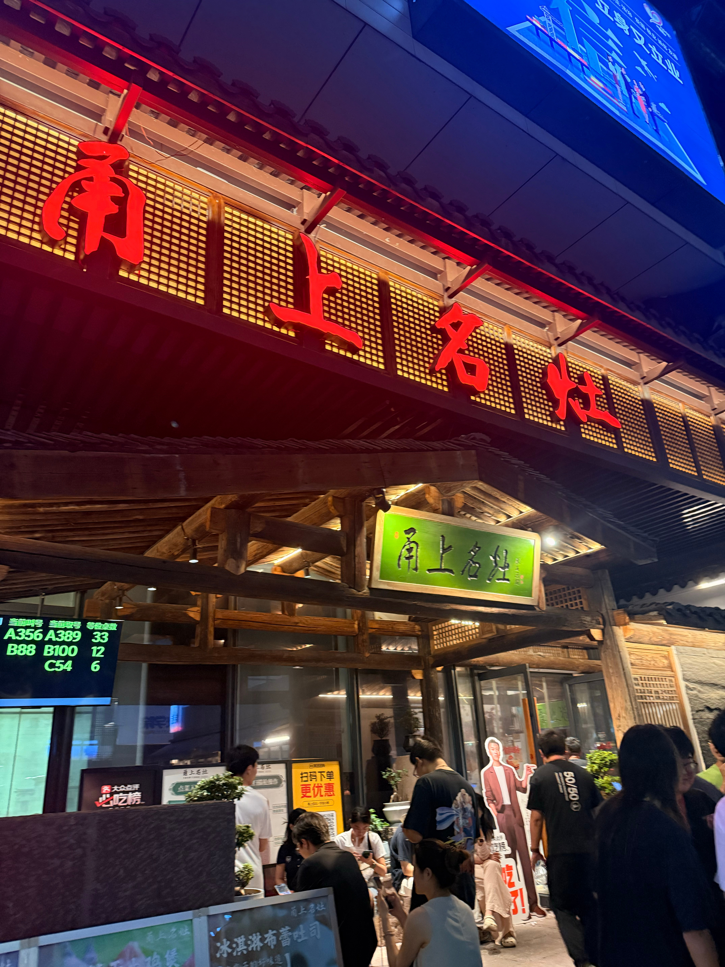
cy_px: 484
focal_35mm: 24
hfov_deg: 56.8
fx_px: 670
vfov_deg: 71.6
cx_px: 362
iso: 800
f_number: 1.78
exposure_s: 1/54
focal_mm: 6.76
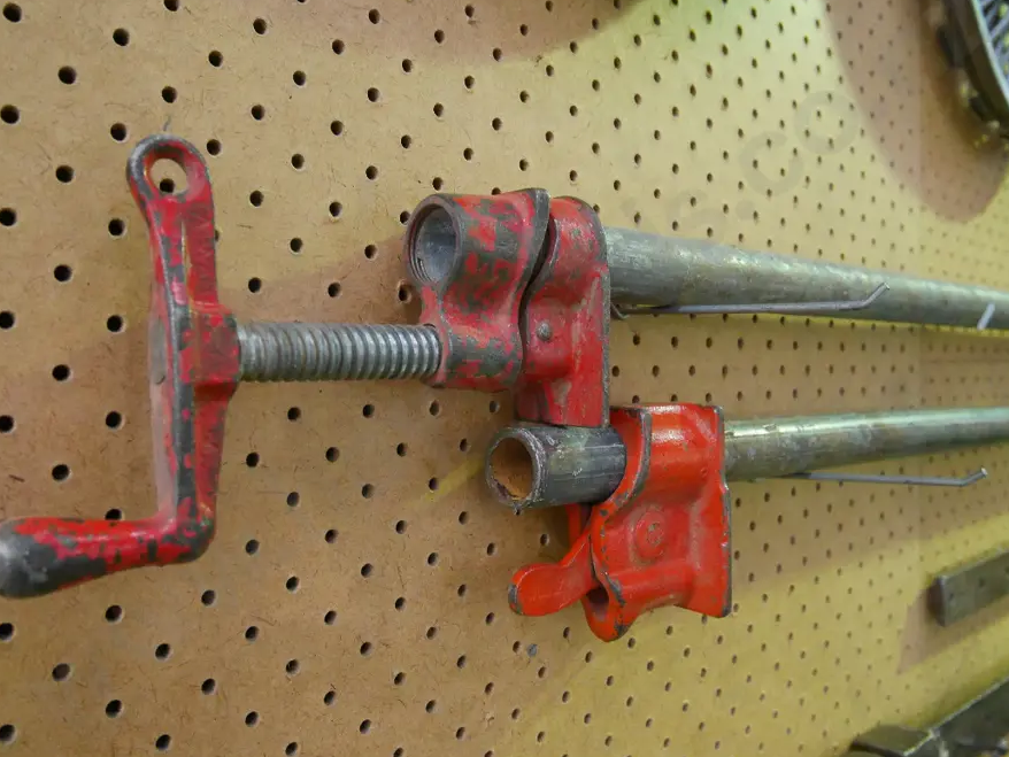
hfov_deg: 63.4
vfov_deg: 49.7
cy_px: 360
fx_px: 816
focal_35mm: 28
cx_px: 508
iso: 3200
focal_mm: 12
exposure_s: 1/40
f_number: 4
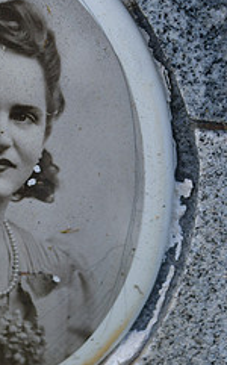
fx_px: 3366
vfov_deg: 6.2
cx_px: 85
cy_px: 187
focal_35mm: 339
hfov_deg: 3.9
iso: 125
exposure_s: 1/250
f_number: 8
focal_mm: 92
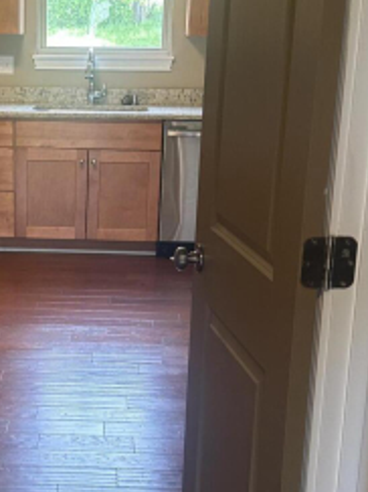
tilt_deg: -14.7
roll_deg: -1.6
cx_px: 63
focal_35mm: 66
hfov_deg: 21.9
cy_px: 293
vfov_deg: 29.3
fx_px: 936
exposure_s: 1/60
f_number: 1.78
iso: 160
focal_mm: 6.86
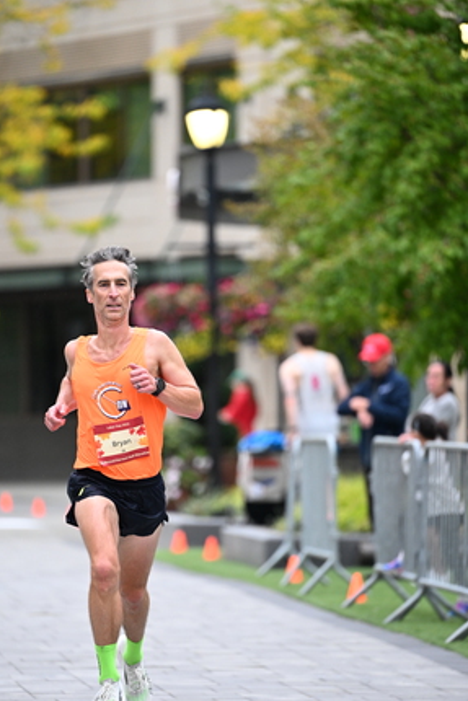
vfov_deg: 8.0
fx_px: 4988
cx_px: 179
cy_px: 393
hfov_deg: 5.4
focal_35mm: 256
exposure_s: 1/800
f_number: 2.8
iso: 1600
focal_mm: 200
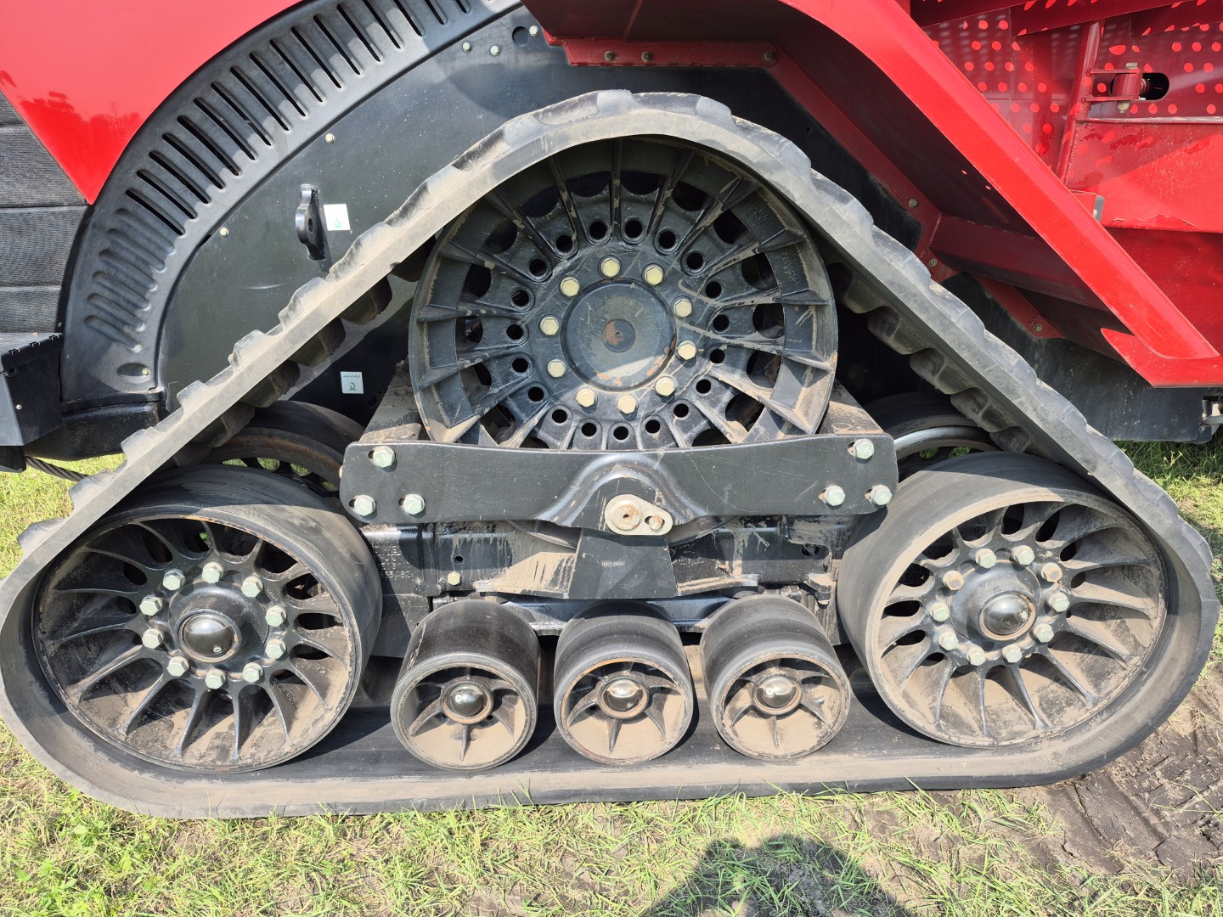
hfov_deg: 73.9
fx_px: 813
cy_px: 458
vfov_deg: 58.9
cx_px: 612
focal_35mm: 23
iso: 25
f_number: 1.8
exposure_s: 1/526
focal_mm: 5.4
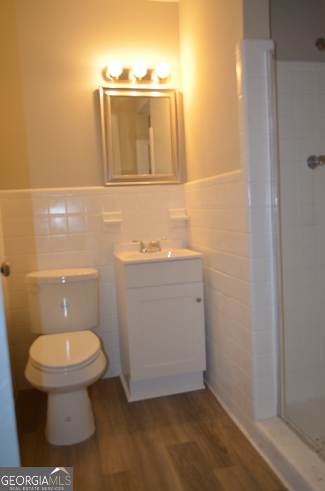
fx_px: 367
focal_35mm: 27
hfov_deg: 47.7
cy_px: 246
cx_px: 162
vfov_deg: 67.5
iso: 180
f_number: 3.5
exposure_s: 1/60
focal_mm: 18
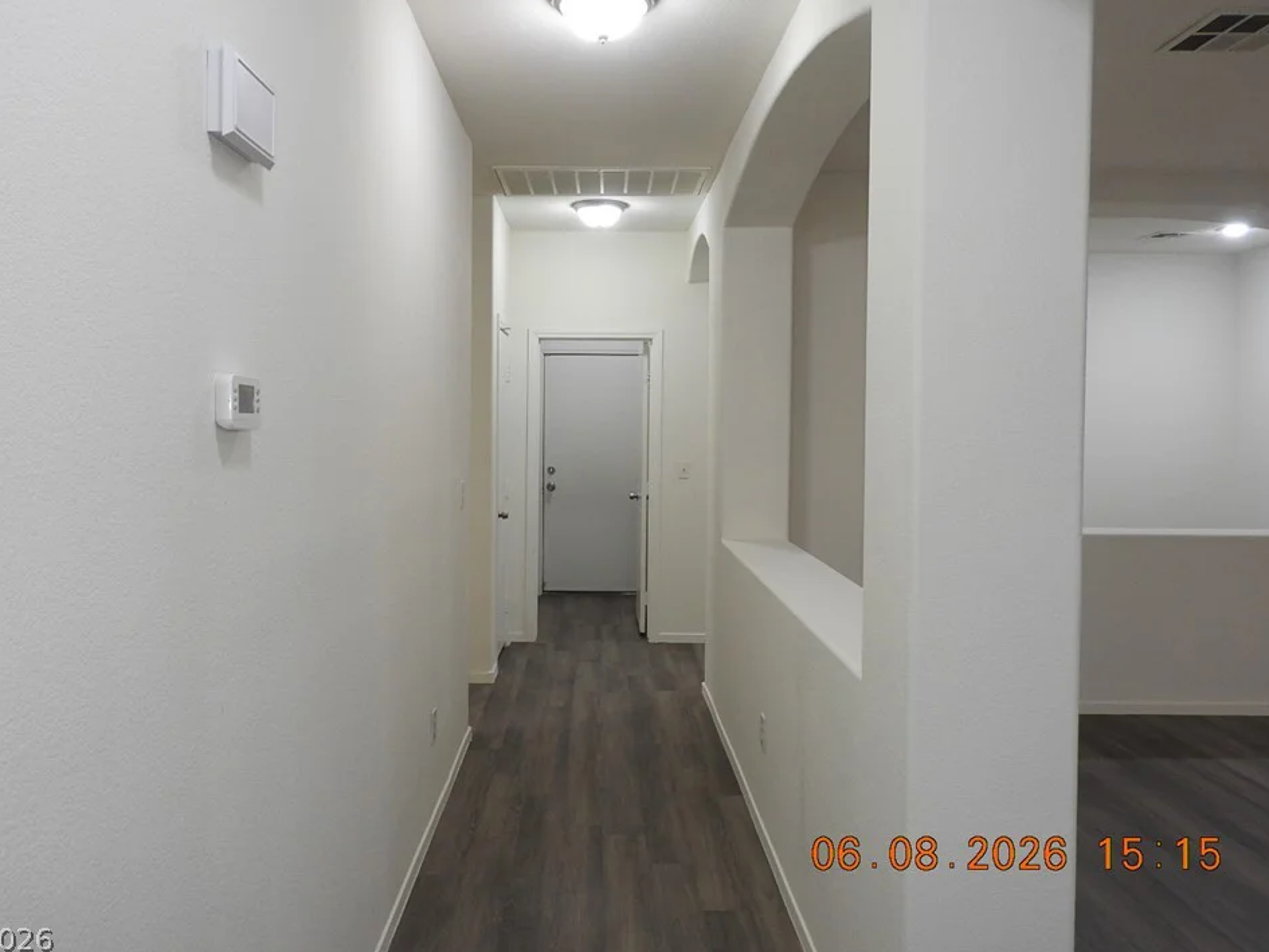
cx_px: 594
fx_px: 953
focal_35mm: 26
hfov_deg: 67.2
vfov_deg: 53.0
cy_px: 446
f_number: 3.3
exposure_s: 1/30
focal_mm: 4.3
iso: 200
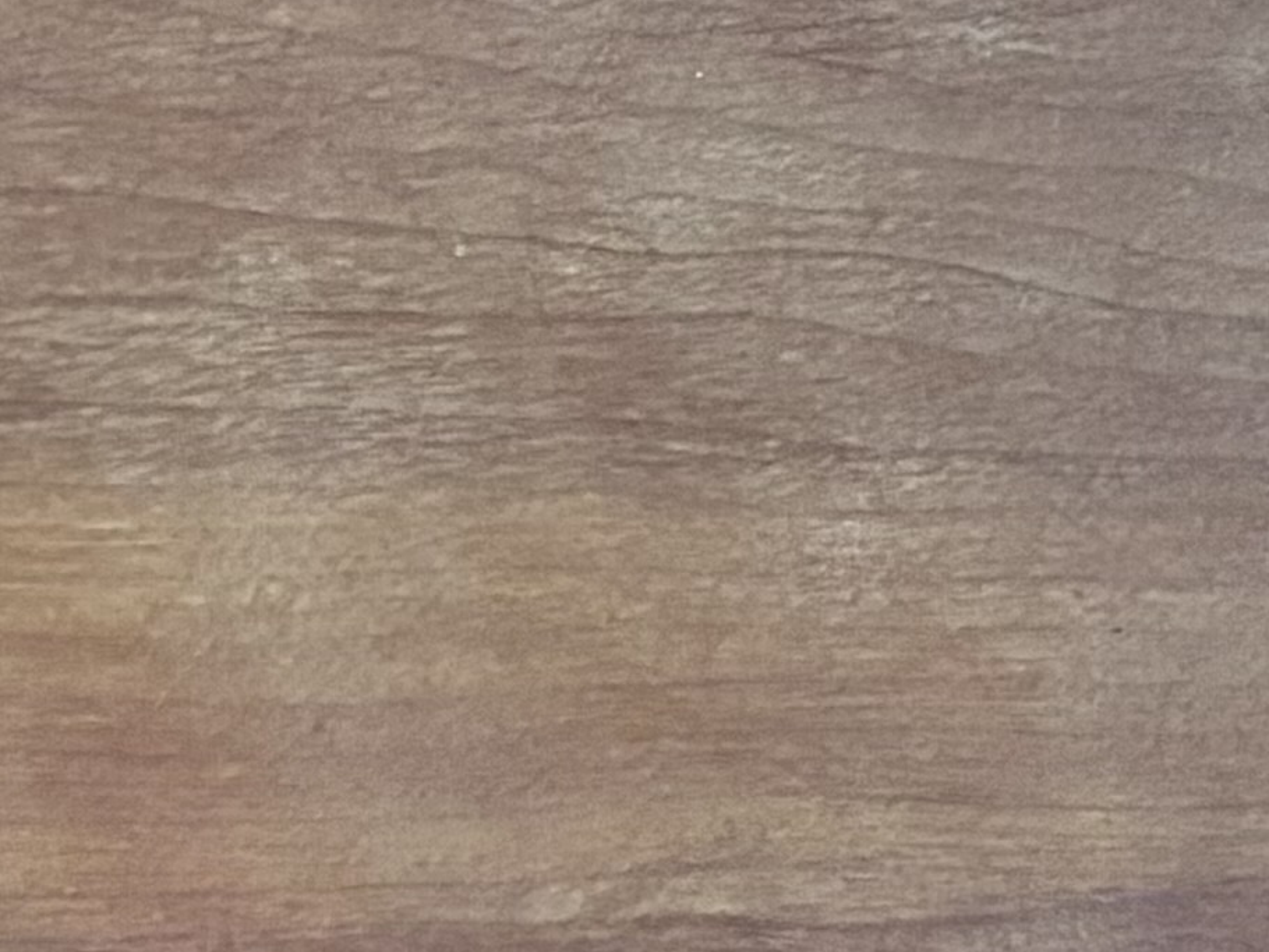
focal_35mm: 163
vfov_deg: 8.3
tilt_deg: -78.2
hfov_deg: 10.7
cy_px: 2396
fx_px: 5977
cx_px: -1576
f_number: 1.6
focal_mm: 5.96
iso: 400
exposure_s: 1/60
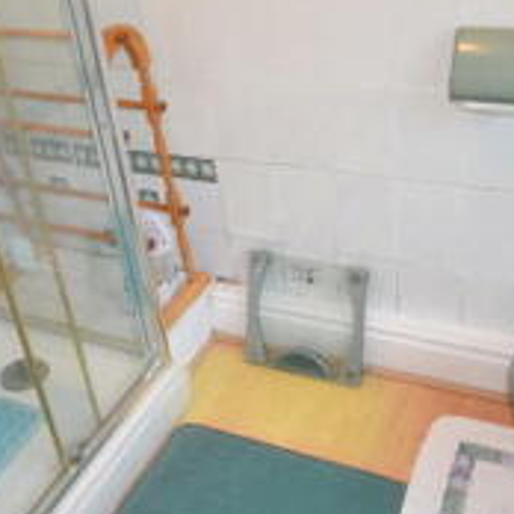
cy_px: 208
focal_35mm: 48
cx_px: 193
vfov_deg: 35.2
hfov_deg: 35.2
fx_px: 806
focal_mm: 10
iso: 800
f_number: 4.5
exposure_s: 1/80
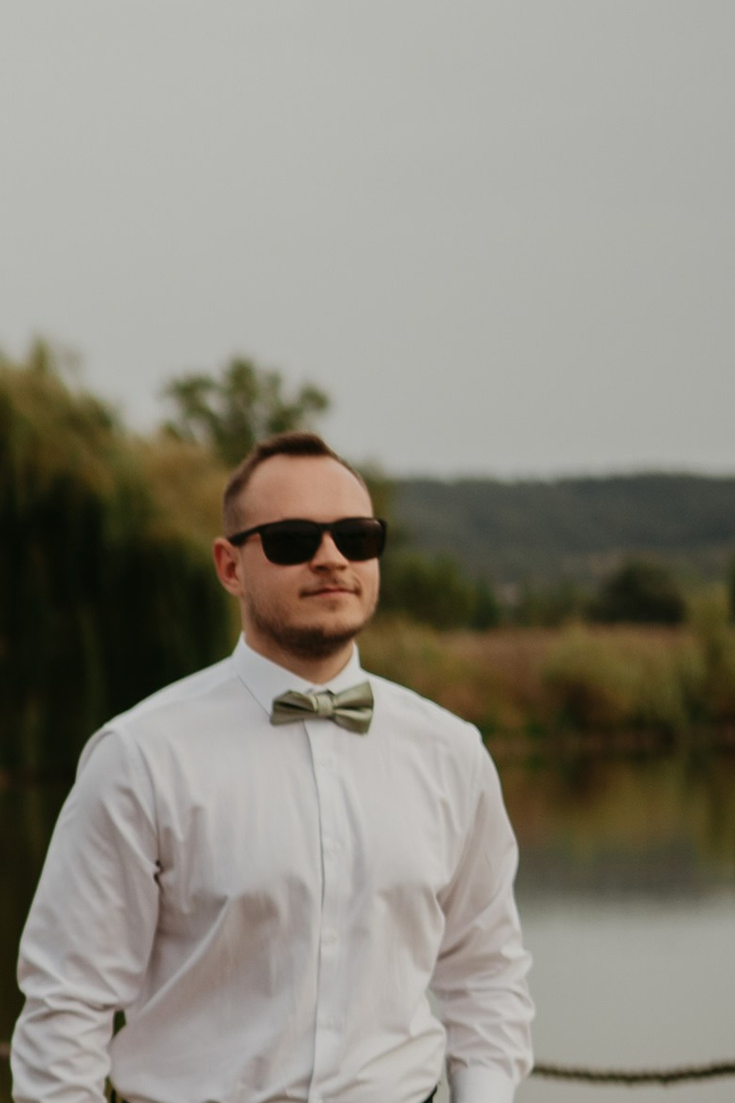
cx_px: -490
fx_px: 3738
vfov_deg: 16.6
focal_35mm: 122
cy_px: 993
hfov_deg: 10.7
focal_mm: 35
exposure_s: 1/2000
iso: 80
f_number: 1.6
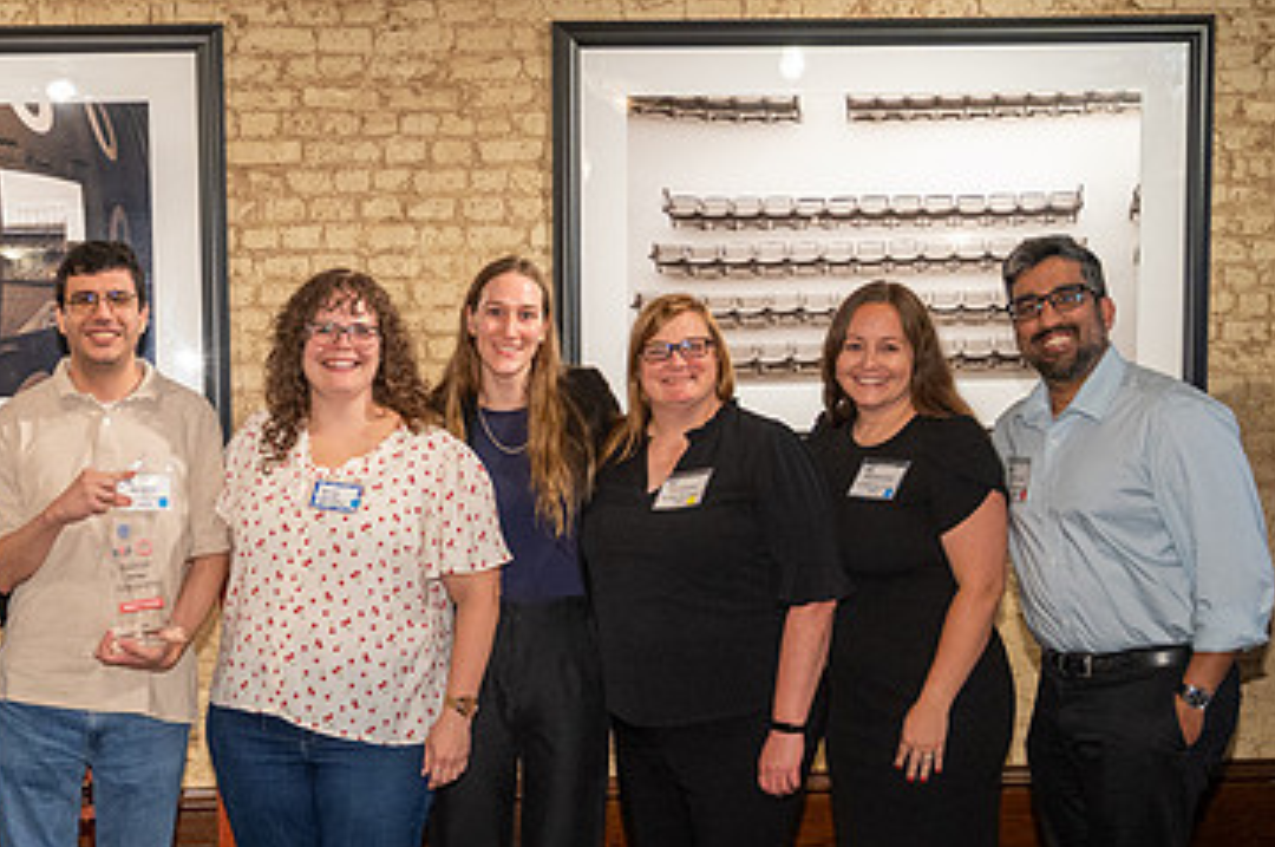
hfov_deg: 32.5
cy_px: 630
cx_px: 359
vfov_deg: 22.0
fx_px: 2157
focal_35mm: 61
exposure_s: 1/125
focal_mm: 33
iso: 3200
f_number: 4
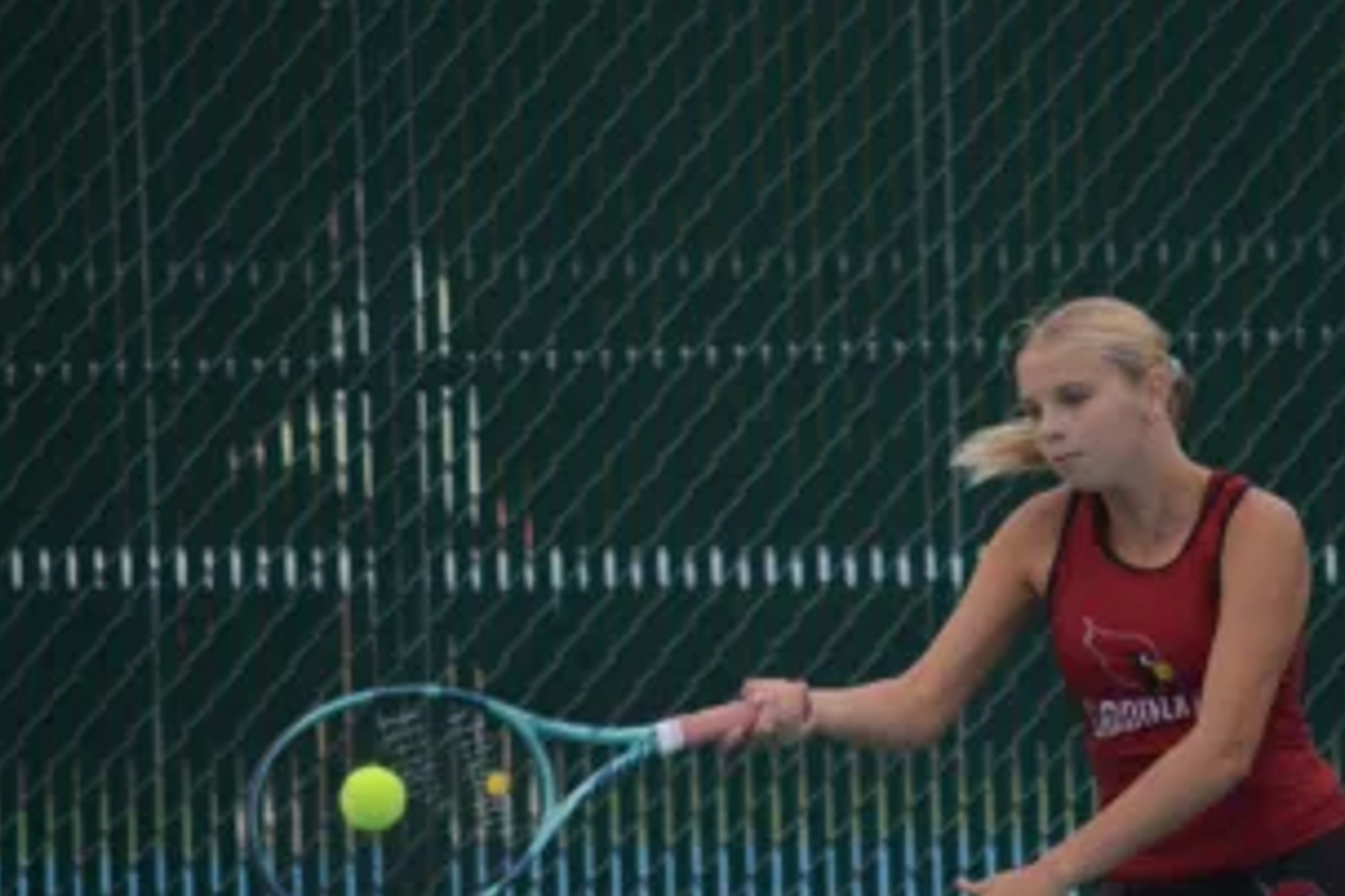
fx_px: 24993
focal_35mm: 669
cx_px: 859
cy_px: 590
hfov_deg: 3.1
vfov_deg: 2.1
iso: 800
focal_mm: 300
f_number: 5.6
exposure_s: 1/1000
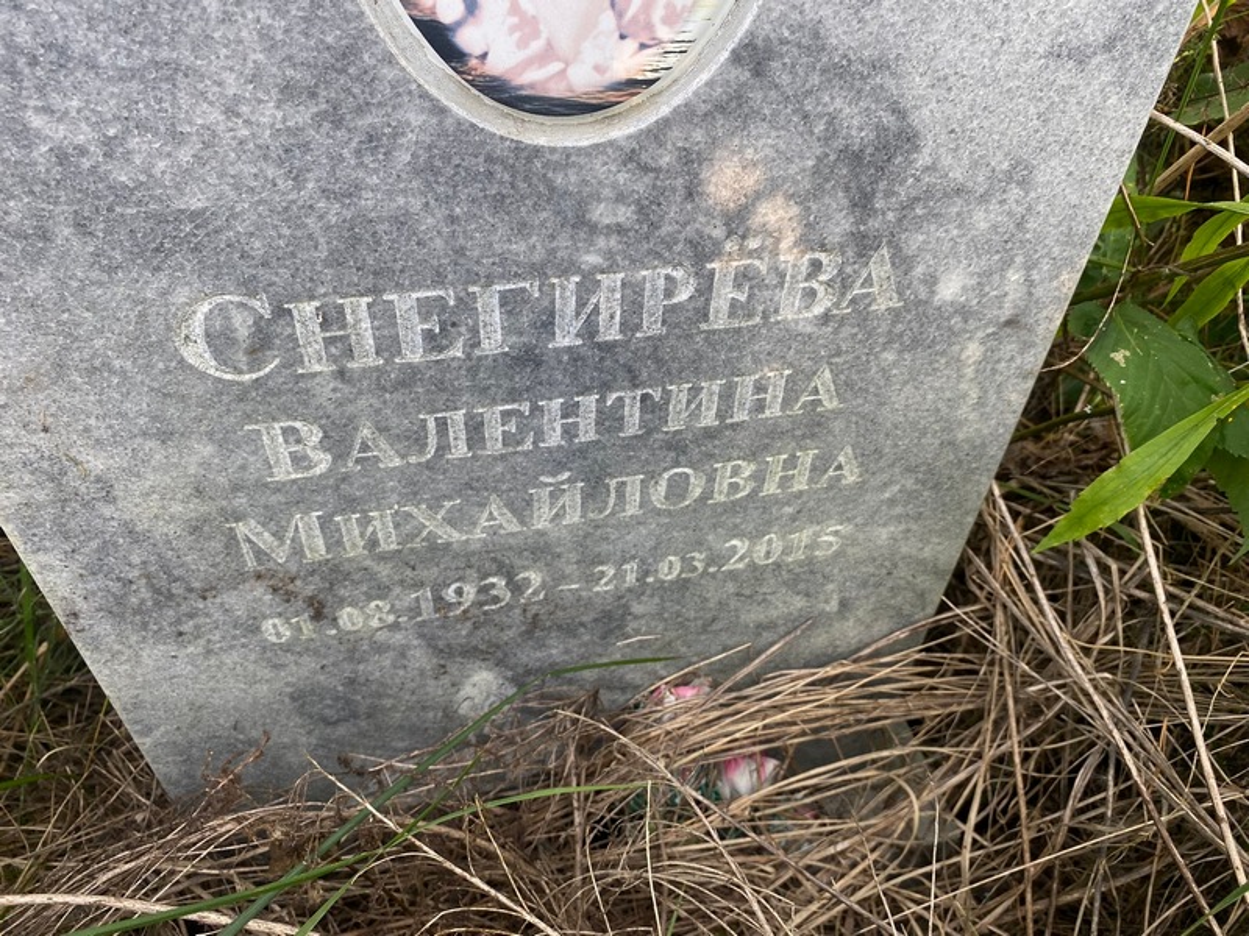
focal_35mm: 26
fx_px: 938
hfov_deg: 67.3
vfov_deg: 53.1
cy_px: 468
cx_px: 624
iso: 40
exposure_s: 1/122
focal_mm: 4.25
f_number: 1.8
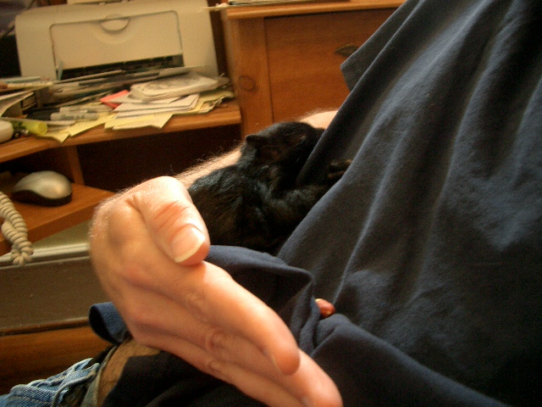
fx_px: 548
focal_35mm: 35
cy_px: 204
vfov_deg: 40.7
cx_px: 271
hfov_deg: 52.6
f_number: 2.6
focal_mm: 5.8
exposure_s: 1/8
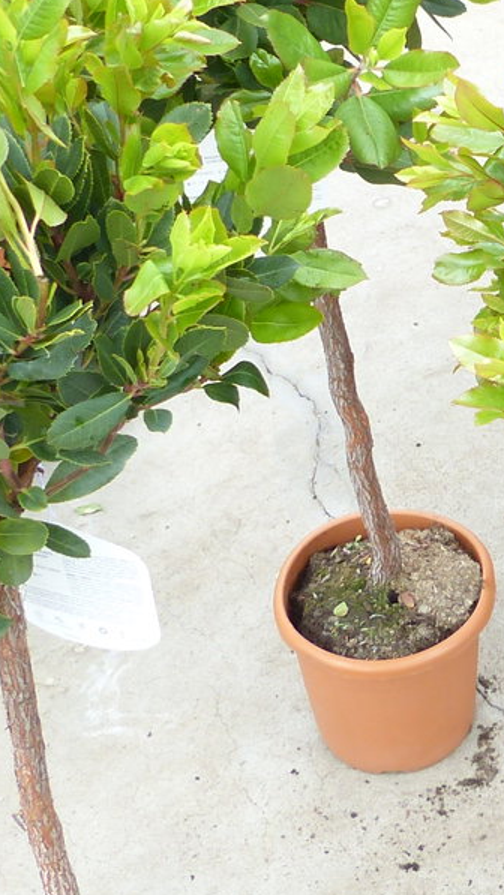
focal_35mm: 73
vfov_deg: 28.9
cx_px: 616
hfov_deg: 15.9
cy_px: 363
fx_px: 1734
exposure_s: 1/60
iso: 125
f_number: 2.8
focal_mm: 4.5
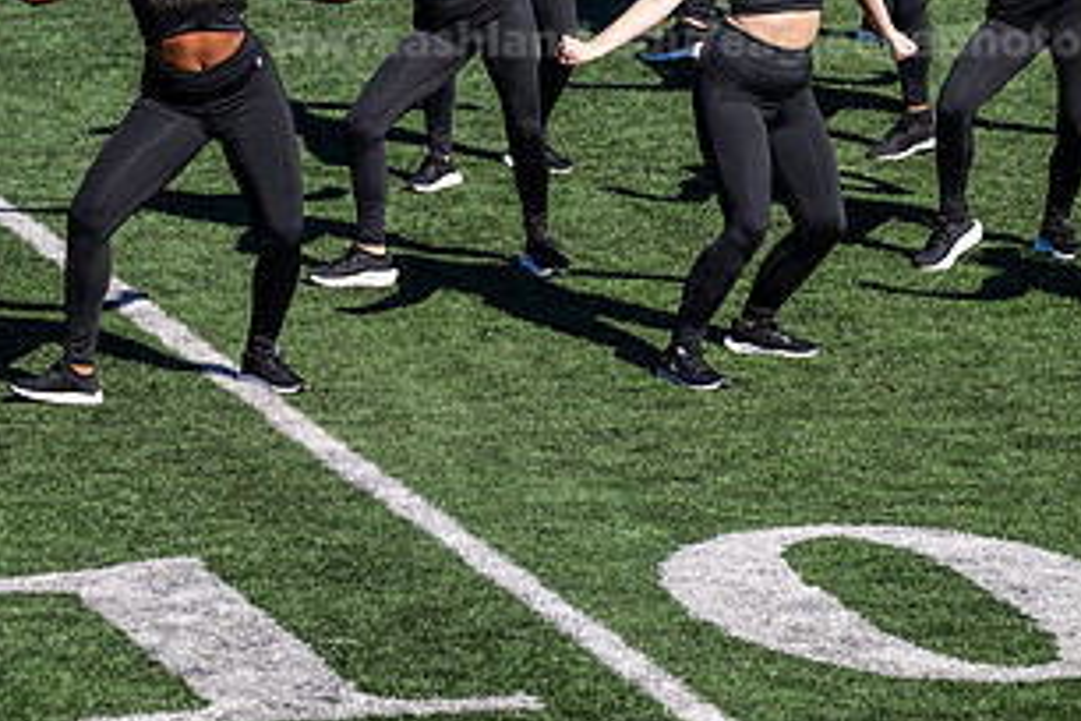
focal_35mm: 379
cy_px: 115
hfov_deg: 5.4
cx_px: 110
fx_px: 11380
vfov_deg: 3.6
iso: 160
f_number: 4.5
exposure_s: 1/1000
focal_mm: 200
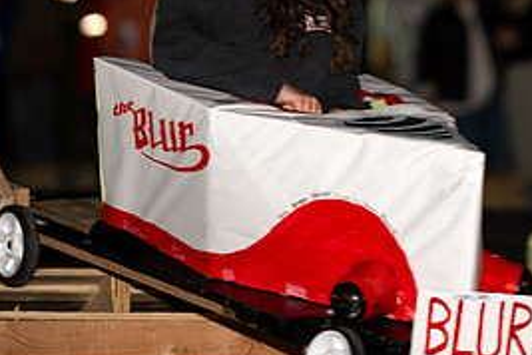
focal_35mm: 268
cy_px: -39
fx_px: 3960
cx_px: 405
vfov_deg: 5.1
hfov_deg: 7.7
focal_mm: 105
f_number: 1.4
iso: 2000
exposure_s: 1/400
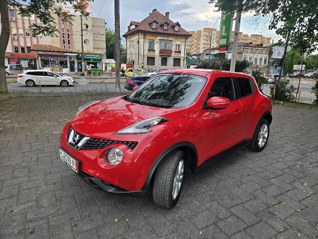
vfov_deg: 58.9
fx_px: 211
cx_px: 159
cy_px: 120
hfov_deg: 73.9
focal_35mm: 23
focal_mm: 5.4
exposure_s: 1/182
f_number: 1.8
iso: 64
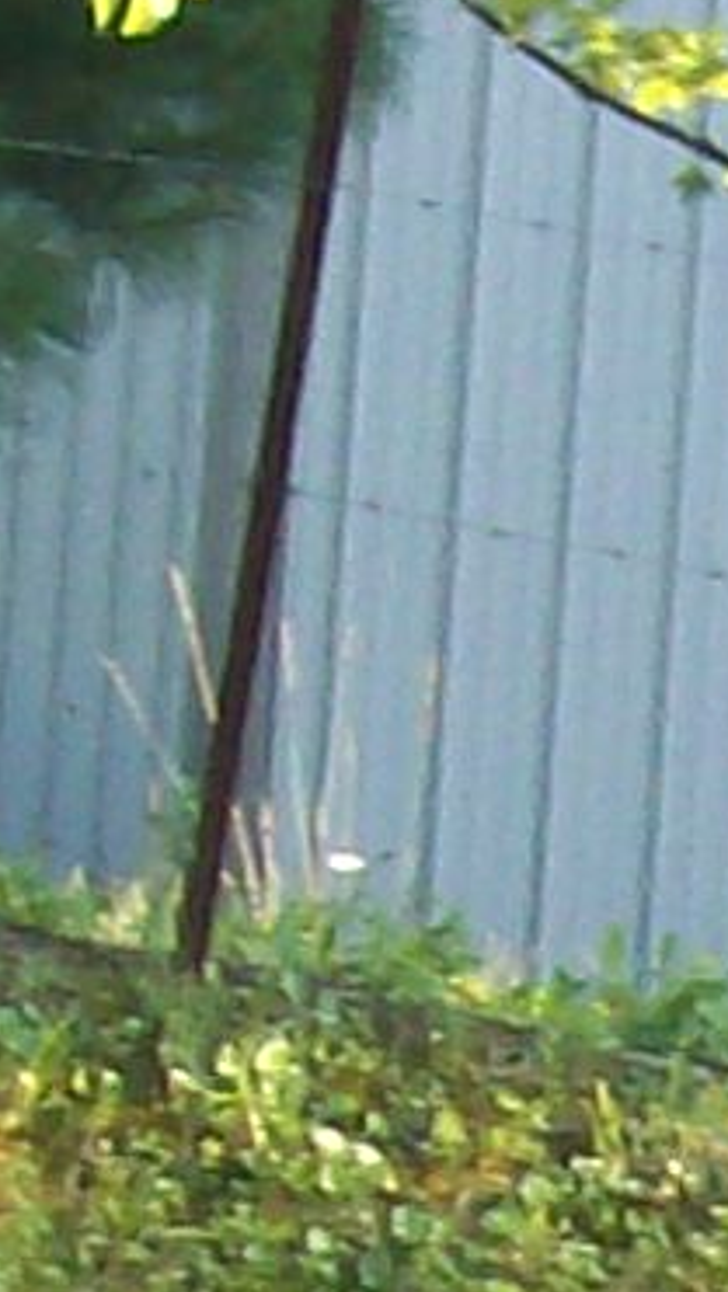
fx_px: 11141
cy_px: 2873
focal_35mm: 325
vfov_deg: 6.4
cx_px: 1390
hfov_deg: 3.7
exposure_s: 1/157
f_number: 2.7
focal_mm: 6
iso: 80
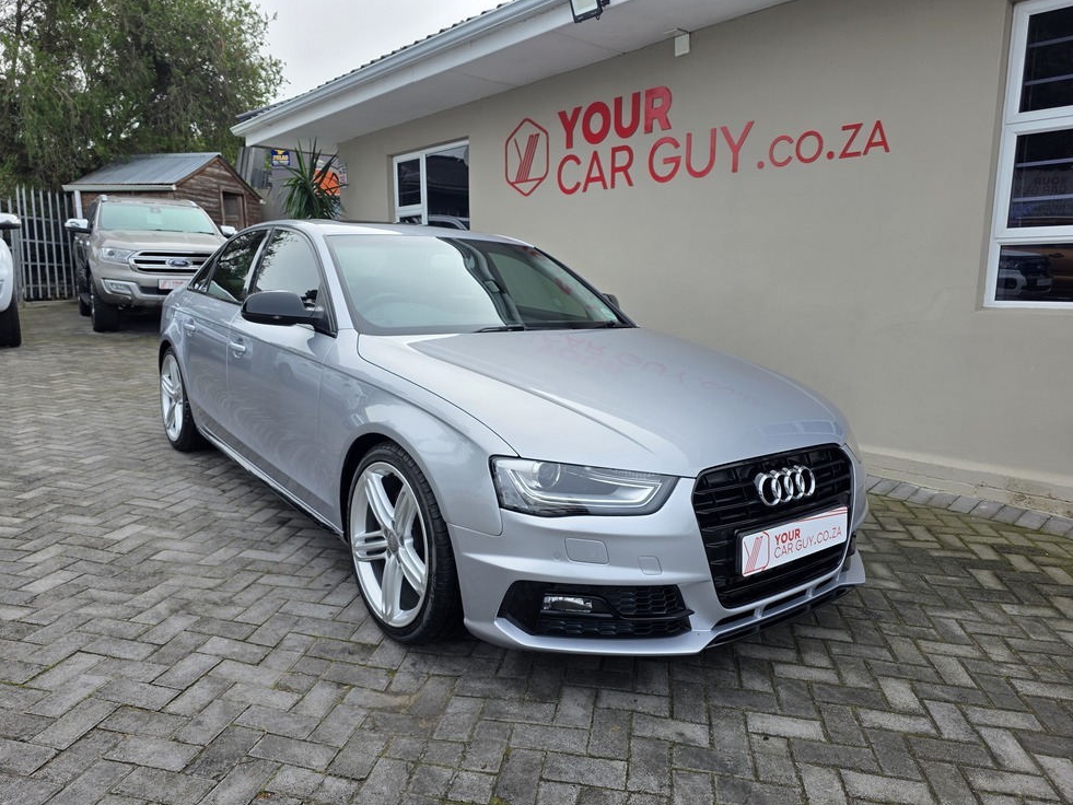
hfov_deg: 71.6
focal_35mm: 24
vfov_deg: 56.8
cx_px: 524
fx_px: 744
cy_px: 417
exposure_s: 1/2122
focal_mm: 6.3
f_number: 1.7
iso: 80
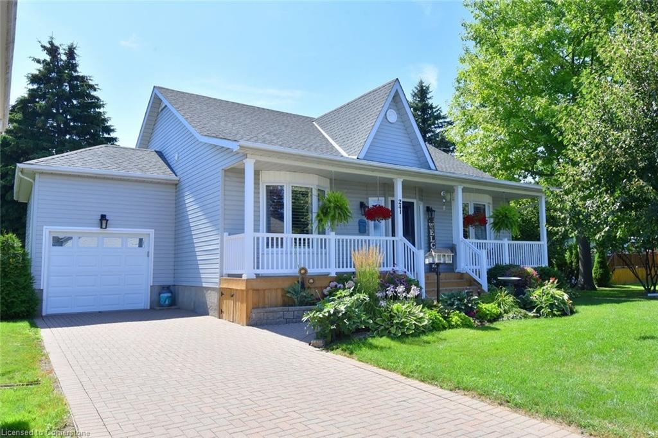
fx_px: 438
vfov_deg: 53.1
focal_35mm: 24
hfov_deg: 73.8
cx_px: 329
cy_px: 219
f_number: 11
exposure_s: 1/500
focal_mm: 24
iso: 500
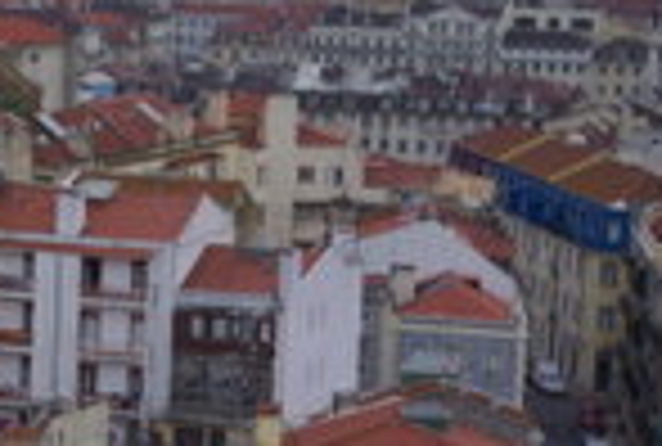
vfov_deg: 6.1
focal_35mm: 224
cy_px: 527
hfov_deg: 9.0
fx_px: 4138
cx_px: -212
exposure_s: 1/60
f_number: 5.6
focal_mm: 55
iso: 100
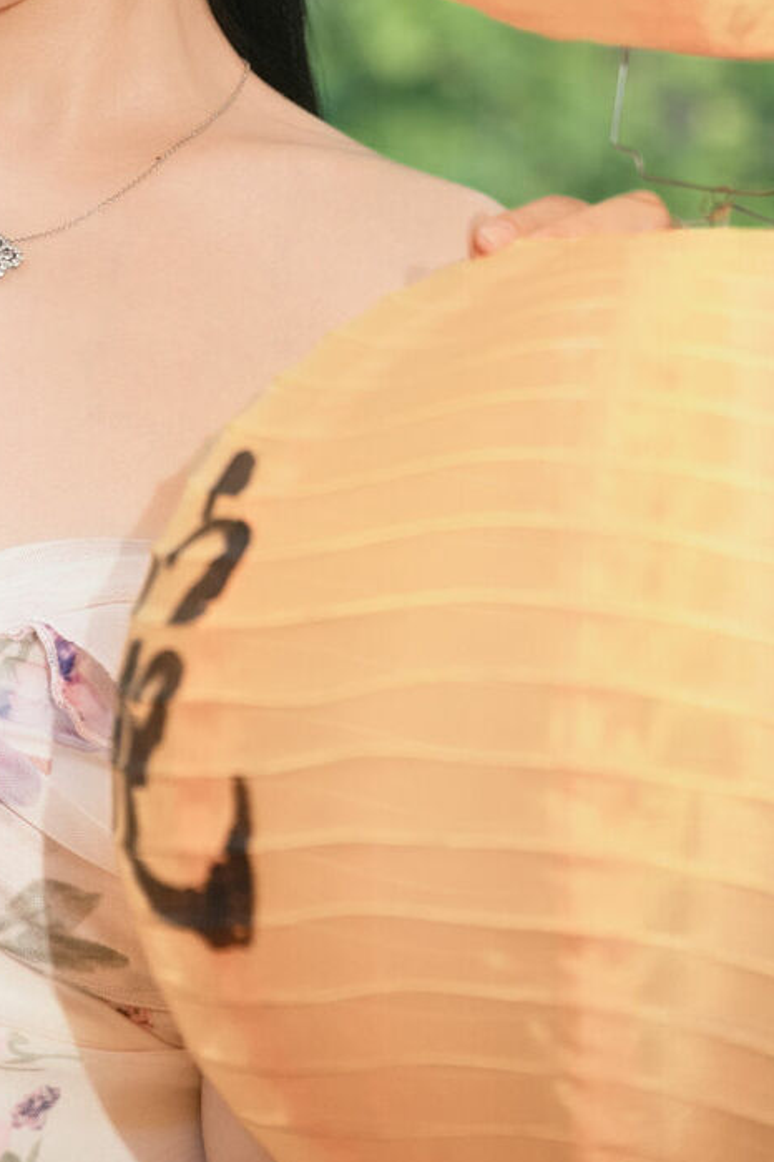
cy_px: -5
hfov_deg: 5.9
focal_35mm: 232
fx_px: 7481
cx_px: 53
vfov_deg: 8.8
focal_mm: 103
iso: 640
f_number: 4
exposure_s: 1/125
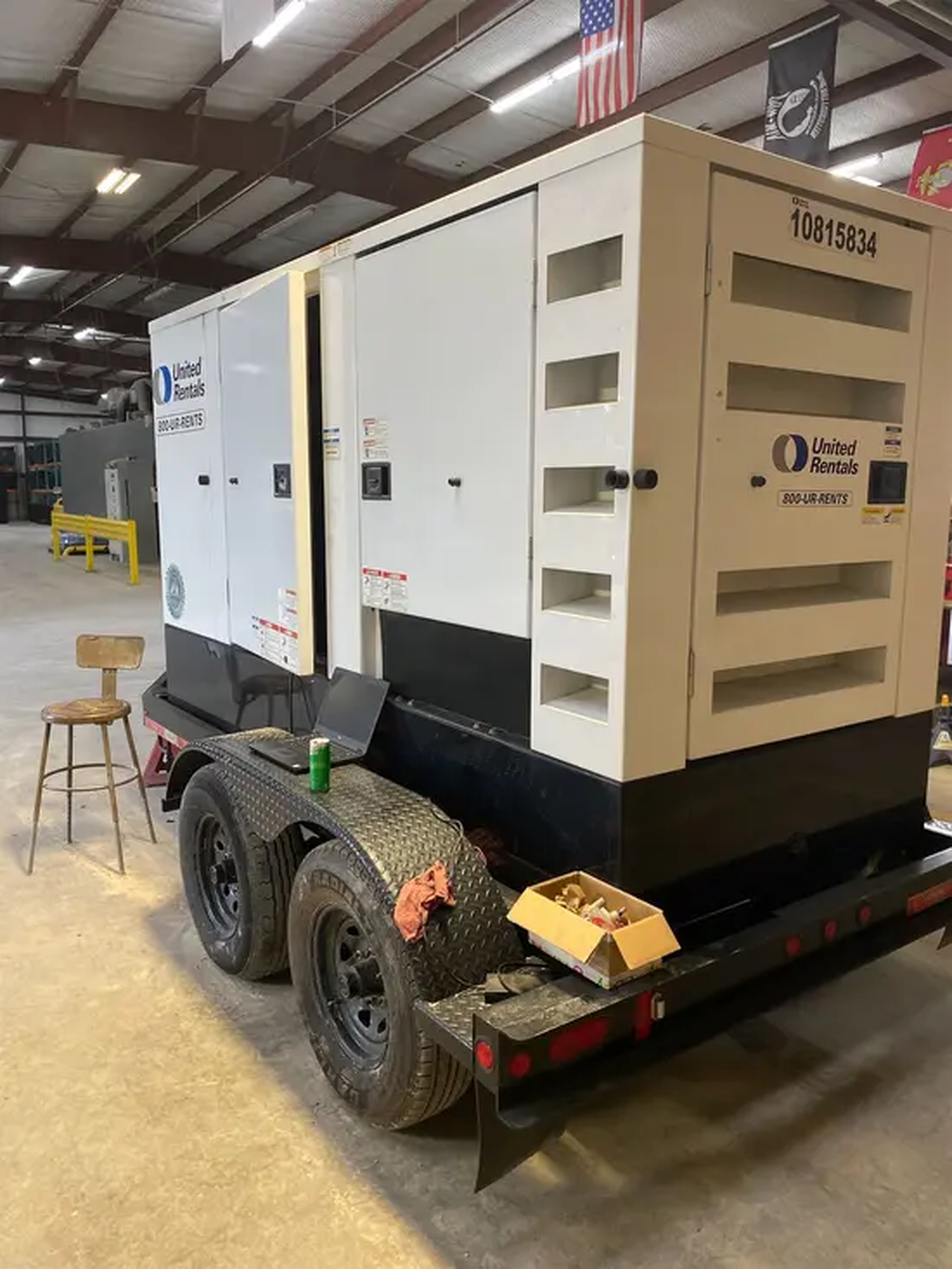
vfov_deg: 67.3
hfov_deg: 53.1
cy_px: 634
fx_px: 953
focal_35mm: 26
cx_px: 476
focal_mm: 4.25
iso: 160
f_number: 1.8
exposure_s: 1/60
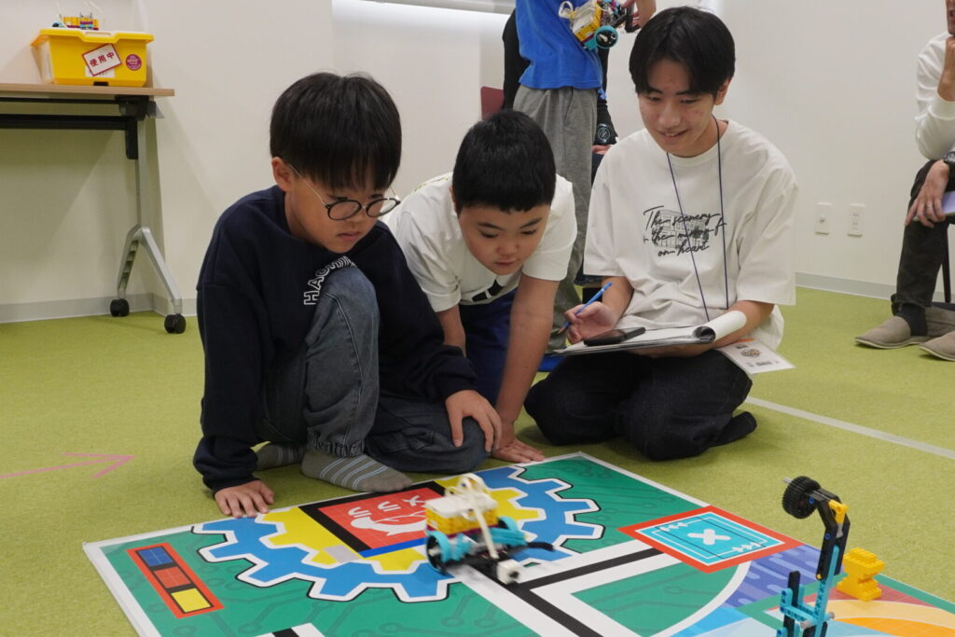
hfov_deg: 73.7
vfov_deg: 53.1
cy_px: 318
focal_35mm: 24
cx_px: 478
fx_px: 637
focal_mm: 16
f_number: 8
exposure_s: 1/40
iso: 640
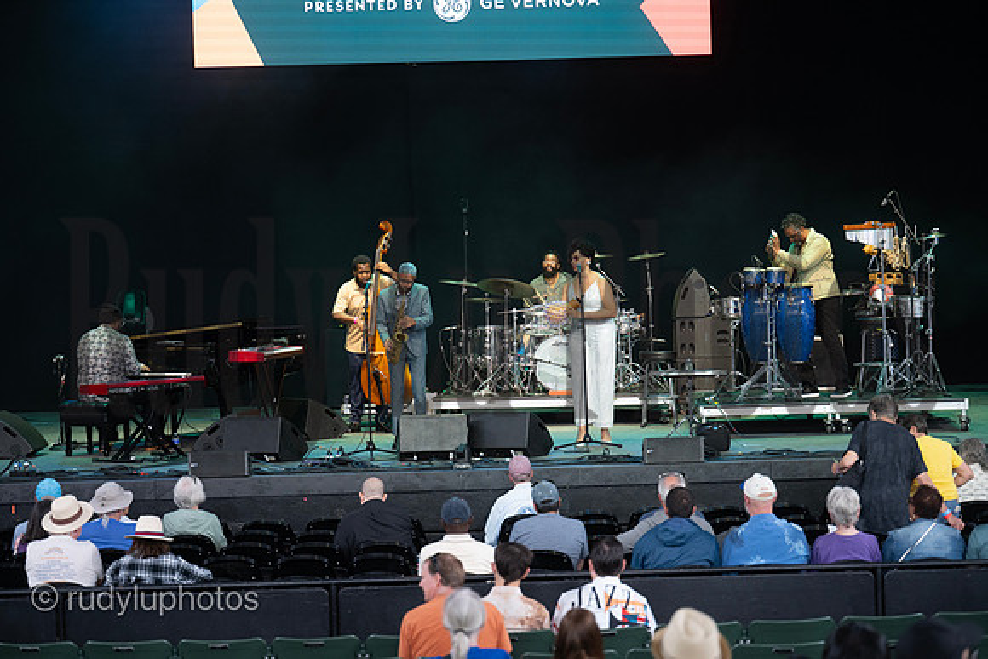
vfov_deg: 14.7
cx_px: 494
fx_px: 2553
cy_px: 330
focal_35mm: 93
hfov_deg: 21.9
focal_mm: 93
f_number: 2.8
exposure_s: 1/400
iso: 1600
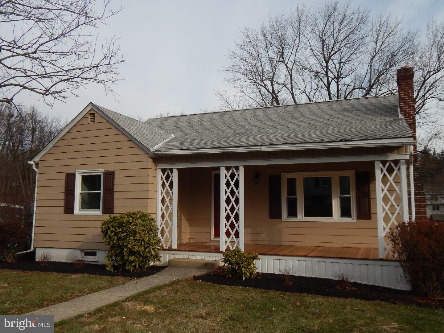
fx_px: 398
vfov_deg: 45.4
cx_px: 222
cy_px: 166
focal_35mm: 31
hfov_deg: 58.4
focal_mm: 5.6
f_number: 3.2
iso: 125
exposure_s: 1/1000
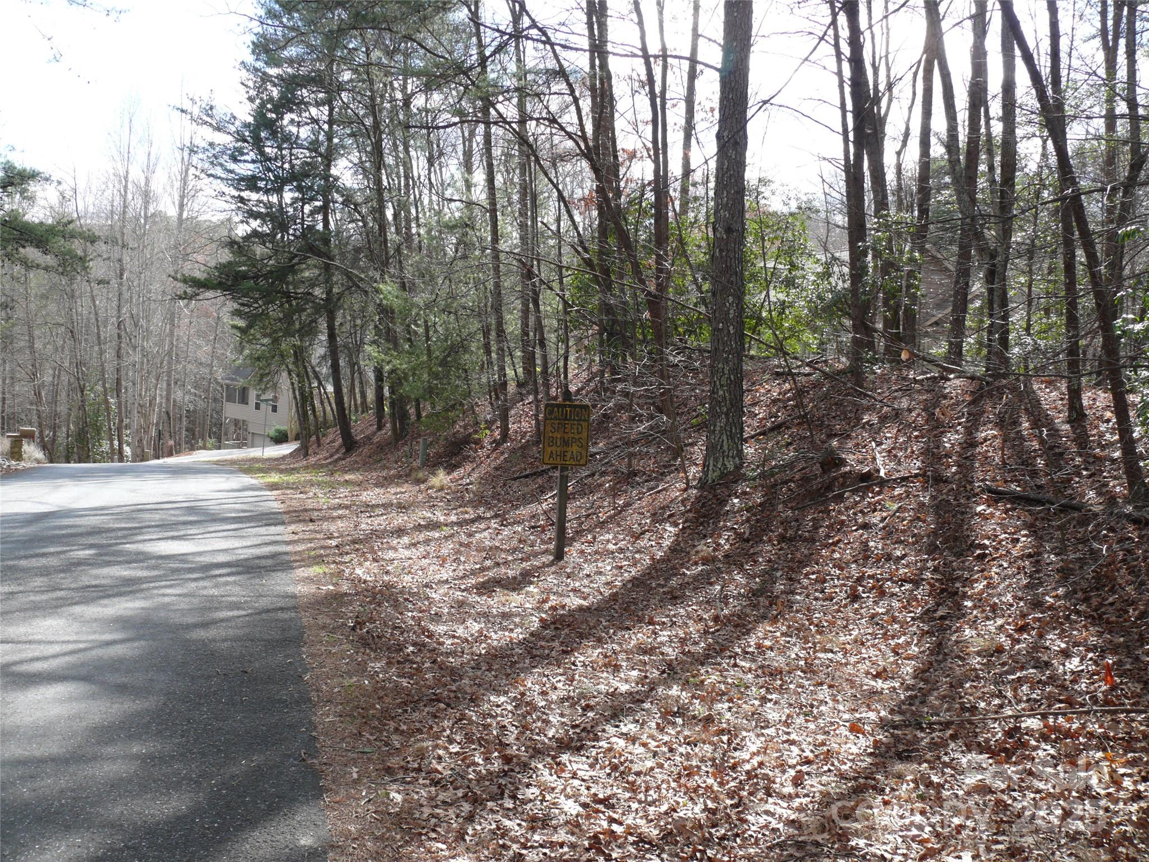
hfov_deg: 52.6
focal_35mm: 35
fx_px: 1162
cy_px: 431
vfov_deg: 40.7
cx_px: 574
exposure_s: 1/200
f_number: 4
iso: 100
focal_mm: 7.4
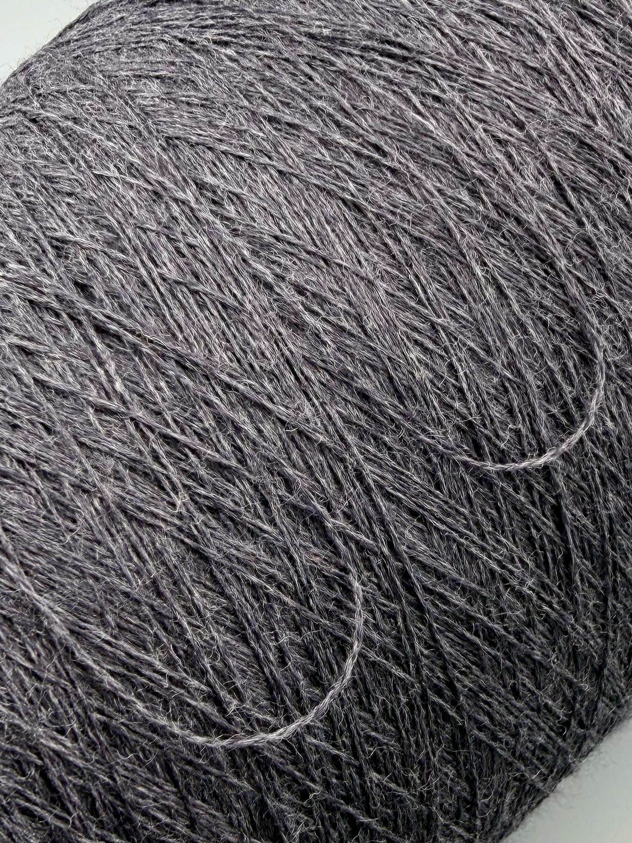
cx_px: 316
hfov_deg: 56.8
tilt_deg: -44.1
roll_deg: +6.6
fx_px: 584
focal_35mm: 24
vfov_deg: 71.6
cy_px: 422
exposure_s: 1/121
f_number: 2.2
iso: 50
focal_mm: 2.22
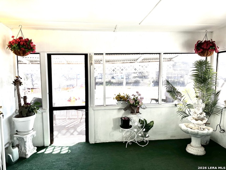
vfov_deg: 53.1
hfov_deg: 67.3
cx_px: 113
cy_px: 85
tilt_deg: -6.9
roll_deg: +0.8
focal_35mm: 26
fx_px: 170
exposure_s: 1/122
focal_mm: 5.1
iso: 32
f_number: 1.6
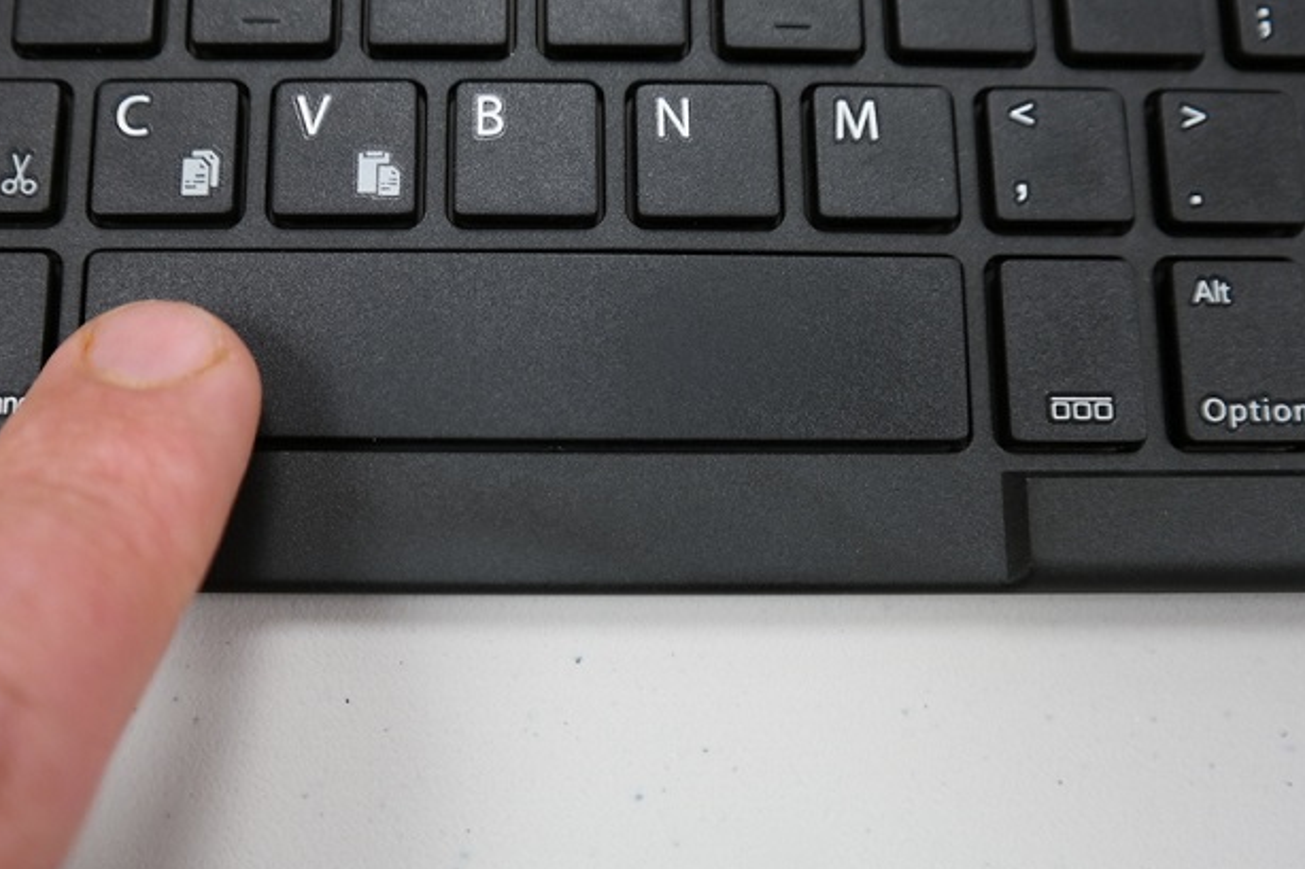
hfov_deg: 45.3
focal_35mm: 43
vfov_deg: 31.1
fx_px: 1558
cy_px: 390
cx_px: 544
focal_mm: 22
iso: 320
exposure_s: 1/40
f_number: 4
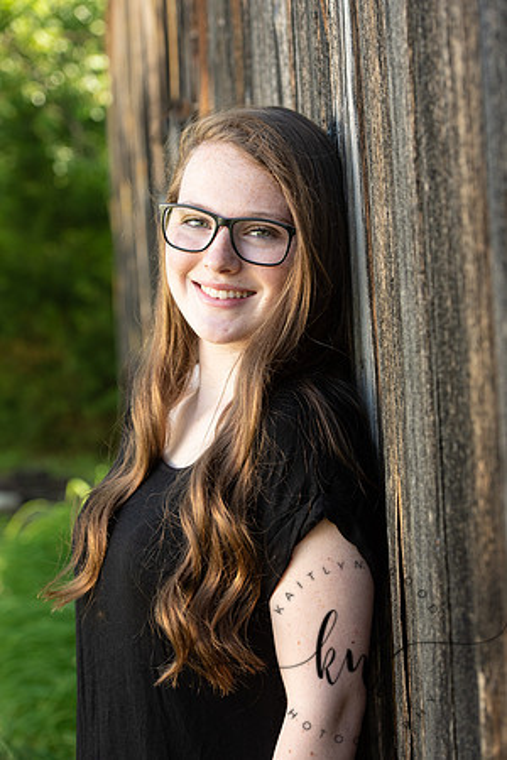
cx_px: 254
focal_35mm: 90
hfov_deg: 15.2
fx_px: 1901
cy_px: 380
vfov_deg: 22.6
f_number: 5.6
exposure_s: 1/200
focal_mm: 90
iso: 400
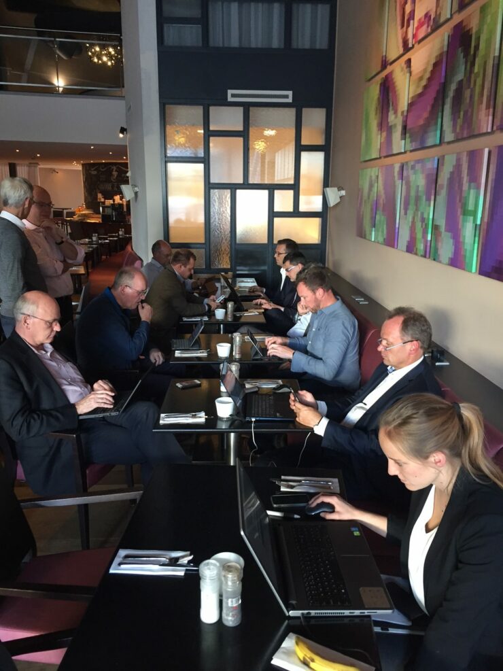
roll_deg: -1.6
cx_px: 252
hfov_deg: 48.2
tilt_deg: -13.6
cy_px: 336
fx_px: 562
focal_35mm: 29
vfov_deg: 61.7
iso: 160
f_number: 2.2
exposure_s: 1/33
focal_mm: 4.15
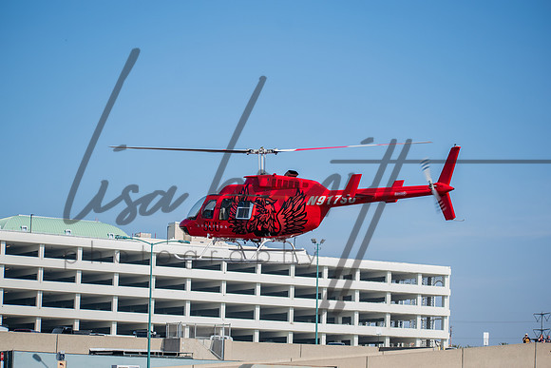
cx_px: 276
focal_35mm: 105
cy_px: 184
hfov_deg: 19.5
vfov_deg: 13.0
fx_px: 1607
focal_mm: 70
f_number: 4.5
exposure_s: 1/640
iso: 100
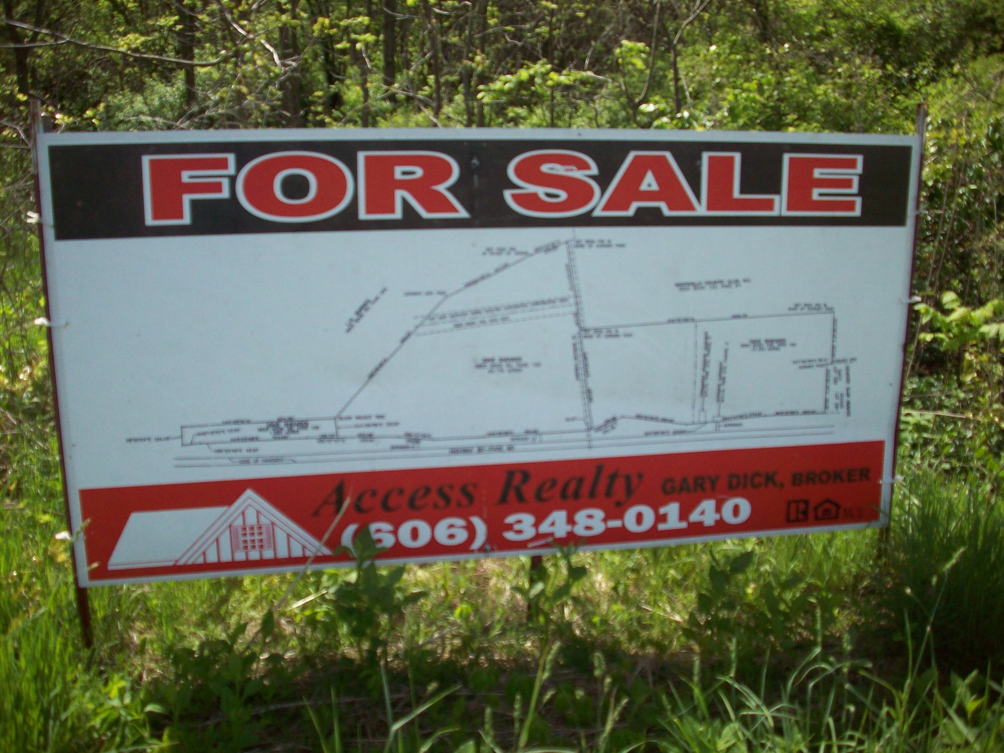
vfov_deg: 38.7
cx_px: 502
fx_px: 1073
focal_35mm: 37
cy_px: 376
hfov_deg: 50.1
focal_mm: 6.2
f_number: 5.6
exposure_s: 1/291
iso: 80
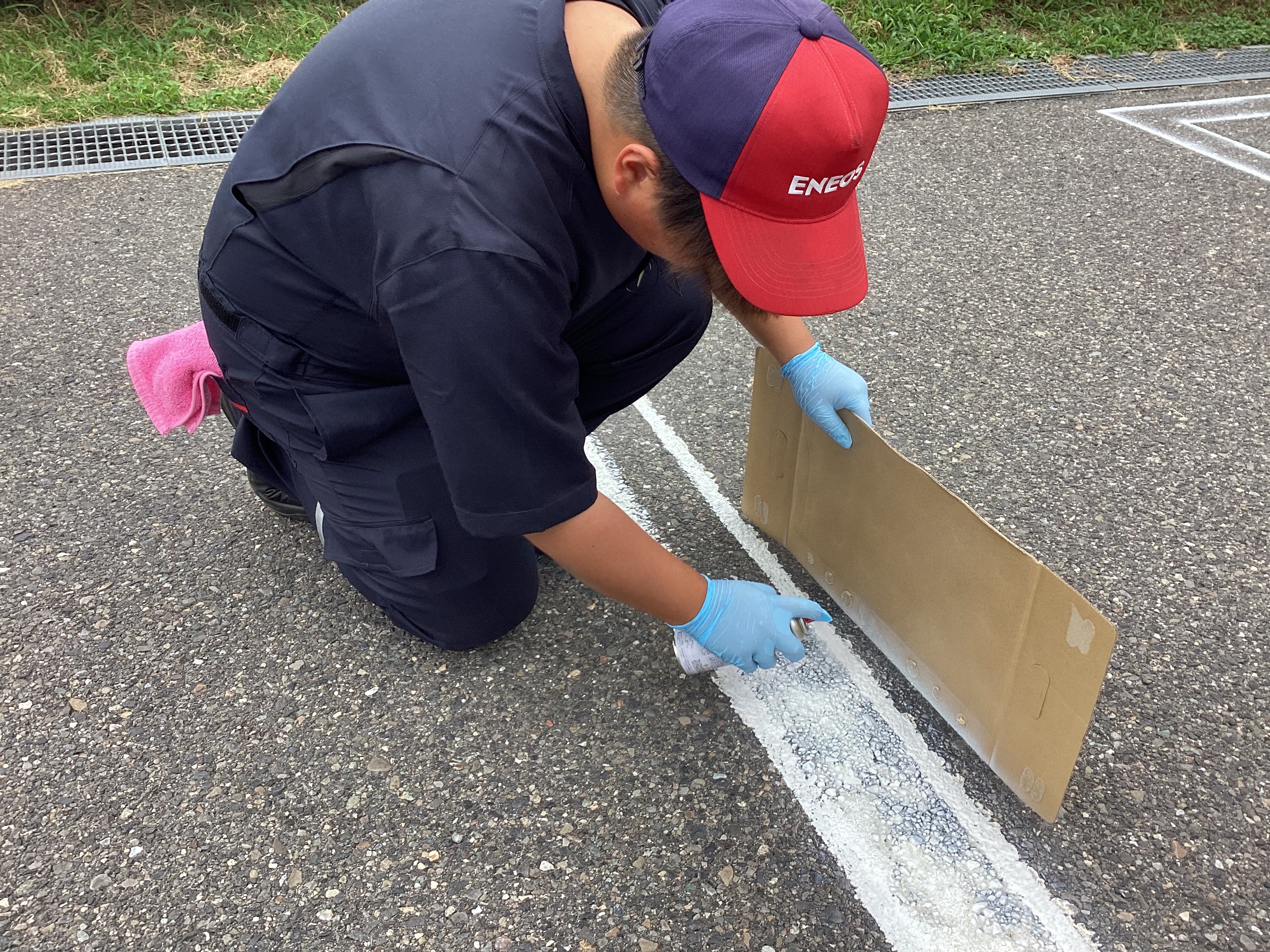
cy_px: 476
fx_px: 1137
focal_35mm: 31
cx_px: 635
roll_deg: -2.2
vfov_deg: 45.4
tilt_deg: -36.2
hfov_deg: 58.4
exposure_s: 1/266
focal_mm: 3.3
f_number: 2.4
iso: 25
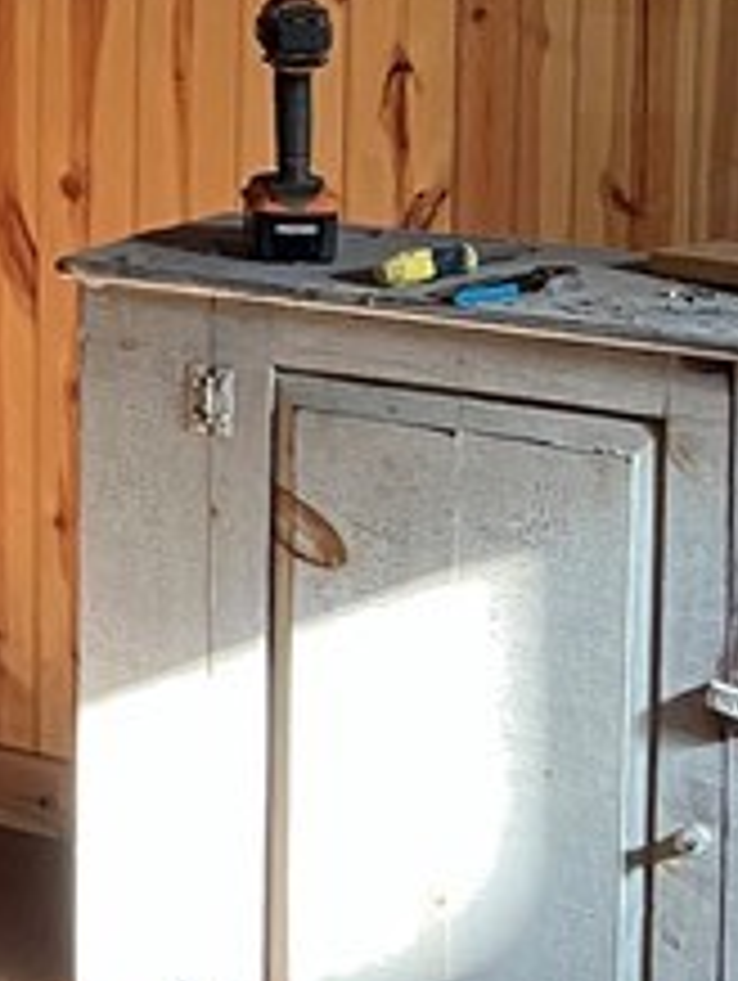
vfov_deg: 15.9
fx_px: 3461
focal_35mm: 122
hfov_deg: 11.5
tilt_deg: -7.2
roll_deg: +0.7
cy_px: 112
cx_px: -450
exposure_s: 1/60
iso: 160
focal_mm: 5.7
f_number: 1.5
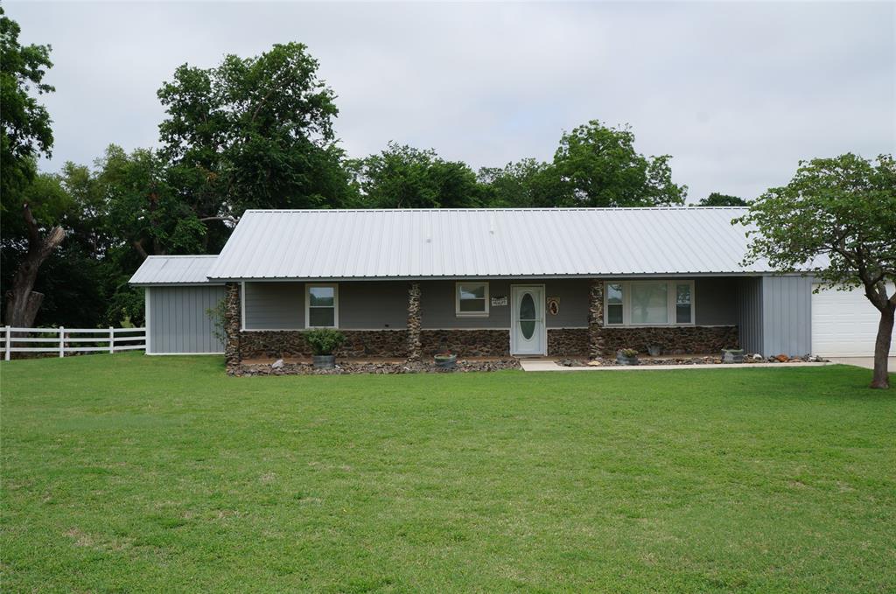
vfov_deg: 36.7
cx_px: 448
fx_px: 894
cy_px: 297
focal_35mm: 36
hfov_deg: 53.2
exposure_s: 1/250
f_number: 13
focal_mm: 24
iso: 200
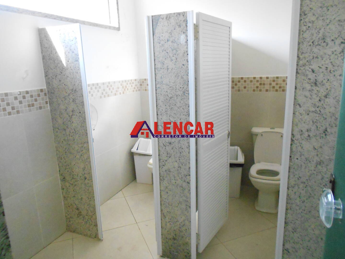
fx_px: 259
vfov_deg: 53.1
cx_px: 172
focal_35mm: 26
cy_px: 130
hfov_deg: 67.3
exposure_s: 1/125
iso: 800
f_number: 3.2
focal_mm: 4.6
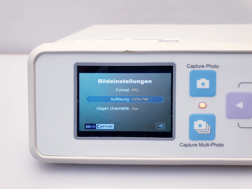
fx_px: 189
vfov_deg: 53.1
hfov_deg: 67.3
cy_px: 94
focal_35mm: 26
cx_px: 126
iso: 64
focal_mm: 4.3
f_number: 2.4
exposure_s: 1/50
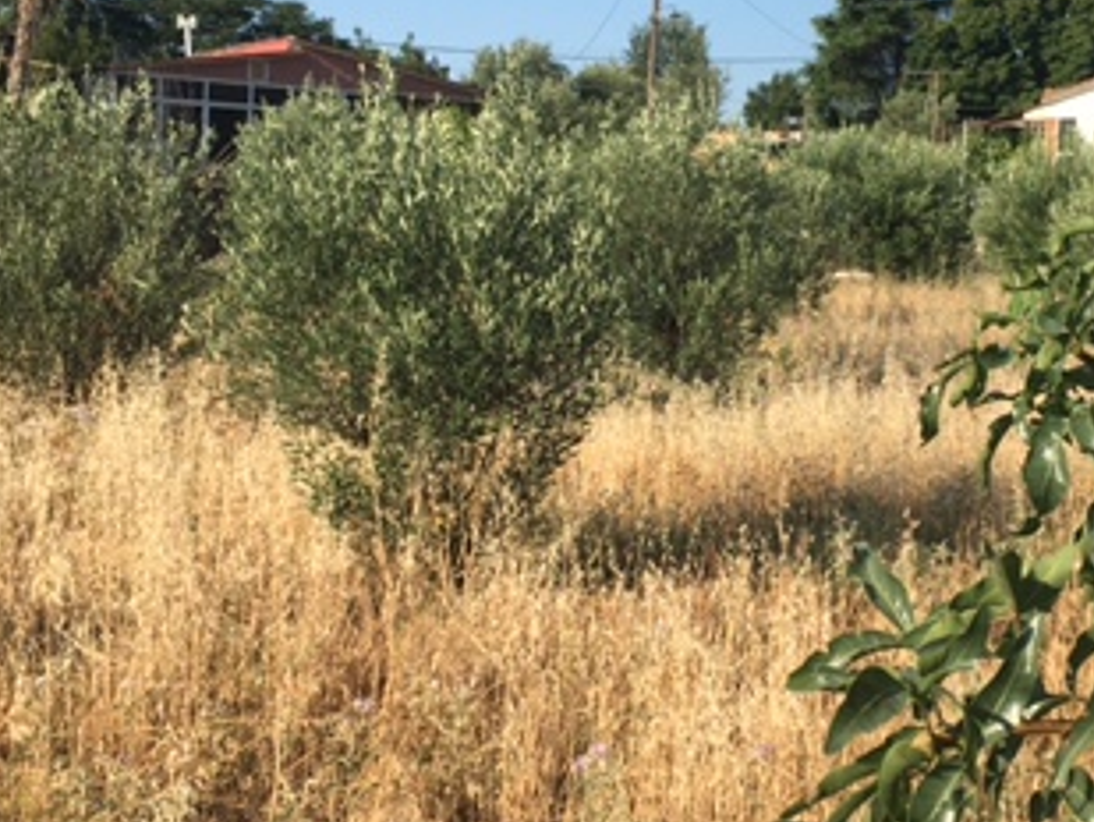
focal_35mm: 60
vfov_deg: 24.2
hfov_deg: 31.9
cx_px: 726
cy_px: 234
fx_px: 1897
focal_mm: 4.15
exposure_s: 1/1221
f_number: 2.2
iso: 25
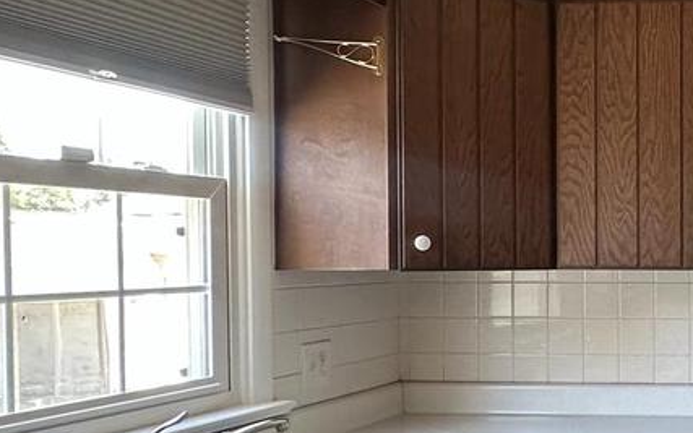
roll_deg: +0.3
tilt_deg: -0.5
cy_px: 271
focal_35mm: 50
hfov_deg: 33.2
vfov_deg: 25.8
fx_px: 944
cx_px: 826
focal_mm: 2.22
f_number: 2.2
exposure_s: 1/99
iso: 250
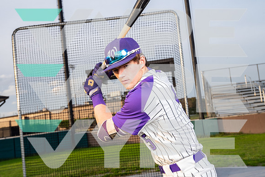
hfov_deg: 46.4
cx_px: 132
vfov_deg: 31.9
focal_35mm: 42
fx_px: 309
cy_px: 88
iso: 250
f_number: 6.3
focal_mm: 42
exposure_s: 1/250
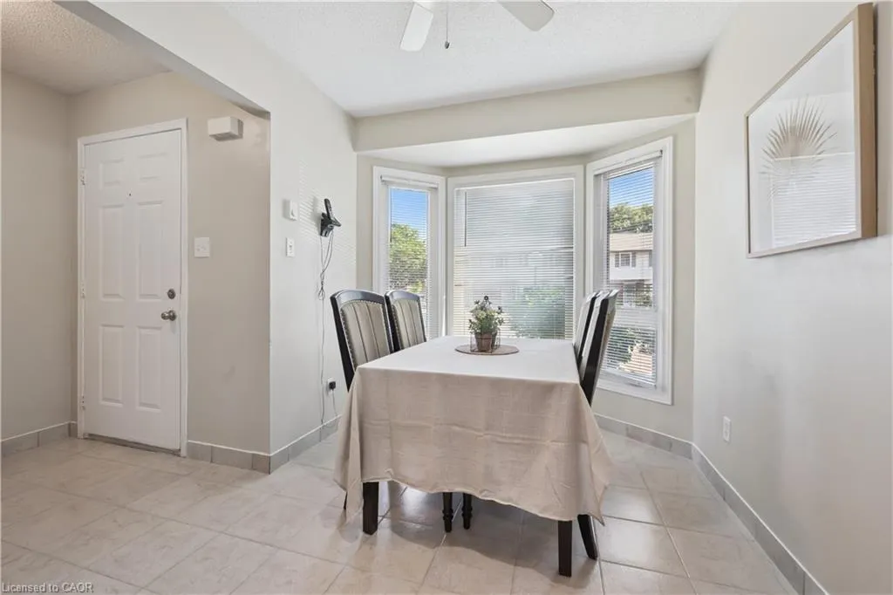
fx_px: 347
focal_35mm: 14
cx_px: 446
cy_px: 298
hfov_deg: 104.3
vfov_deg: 81.2
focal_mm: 14
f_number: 11
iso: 200
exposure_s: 1/50
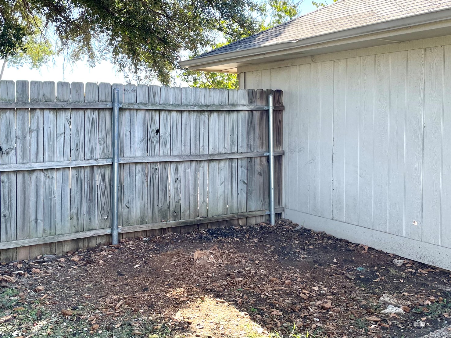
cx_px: 221
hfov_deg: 51.4
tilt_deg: -2.2
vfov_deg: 39.5
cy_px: 137
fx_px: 469
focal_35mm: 36
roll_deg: +2.1
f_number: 1.6
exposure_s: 1/550
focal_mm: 4.2
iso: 32
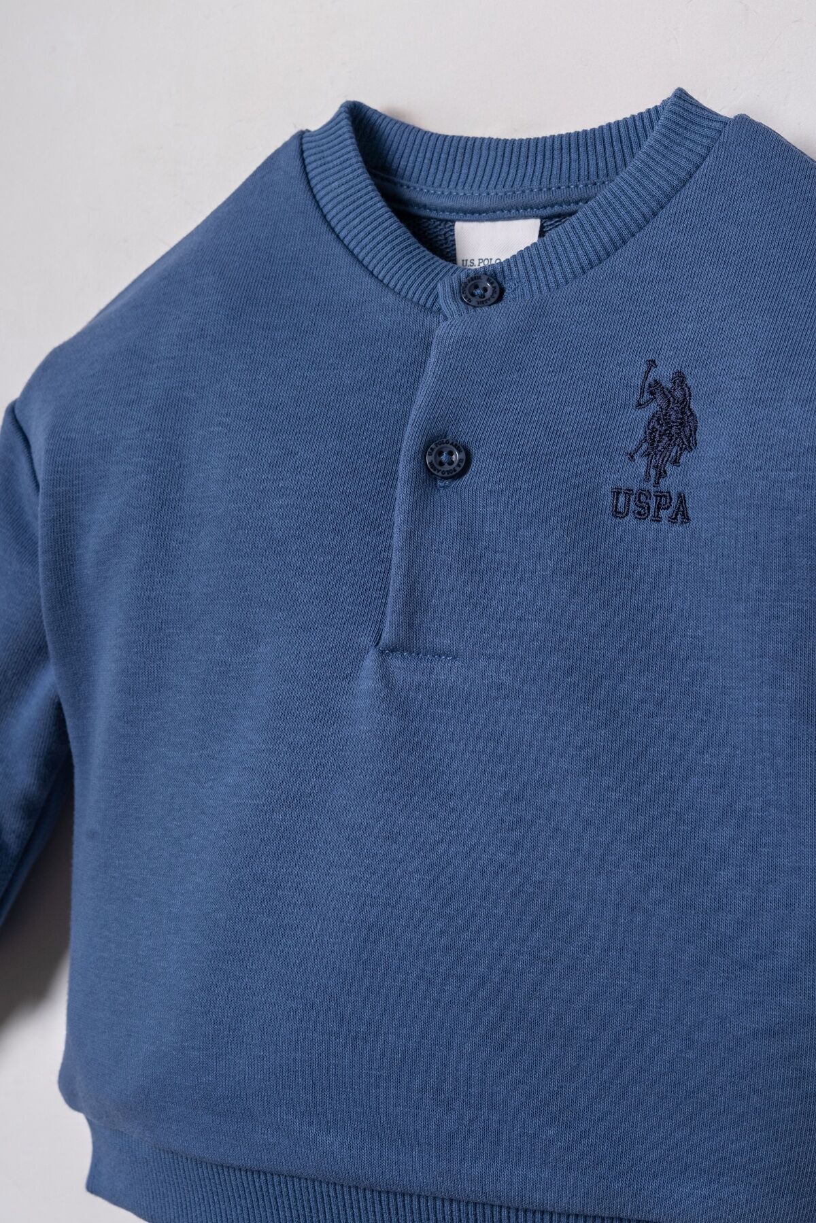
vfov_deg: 39.6
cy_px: 612
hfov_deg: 27.0
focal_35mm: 50
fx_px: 1699
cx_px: 408
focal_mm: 50
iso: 250
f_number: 9
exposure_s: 1/125
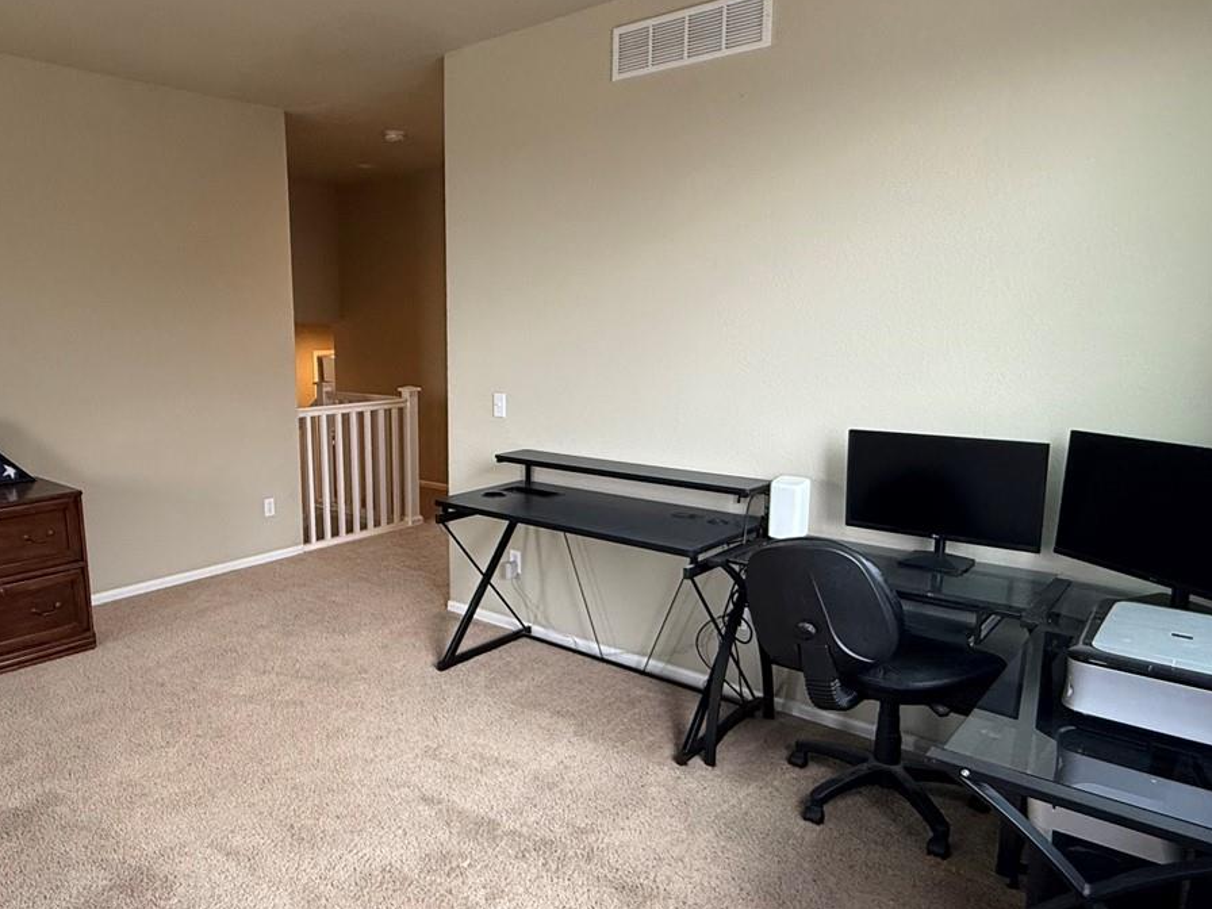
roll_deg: +0.4
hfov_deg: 68.5
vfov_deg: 54.9
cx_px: 468
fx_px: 875
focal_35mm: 25
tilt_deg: -9.9
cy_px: 471
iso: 250
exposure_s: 1/99
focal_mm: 2.22
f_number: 2.2
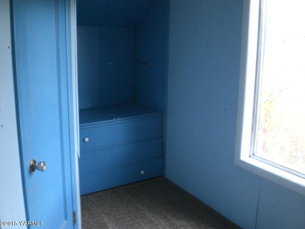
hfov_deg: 47.9
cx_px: 153
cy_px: 116
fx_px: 344
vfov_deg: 36.8
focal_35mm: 39
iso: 200
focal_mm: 6.3
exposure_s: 1/60
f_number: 3.1
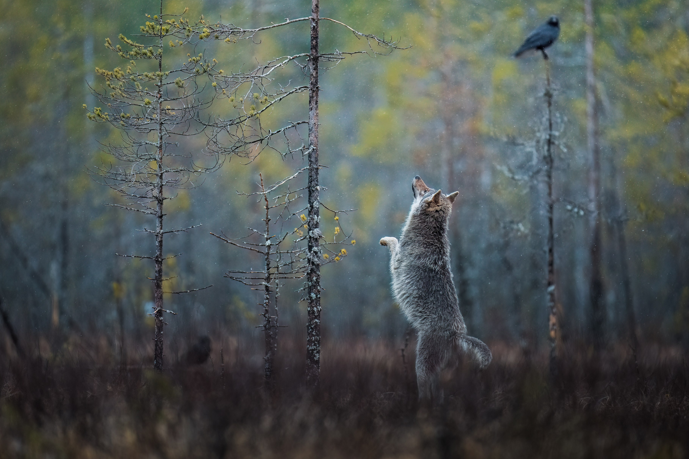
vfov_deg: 2.1
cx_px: 331
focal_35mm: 662
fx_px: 12670
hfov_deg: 3.1
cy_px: 241
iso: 5000
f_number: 4
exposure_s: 1/800
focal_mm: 600
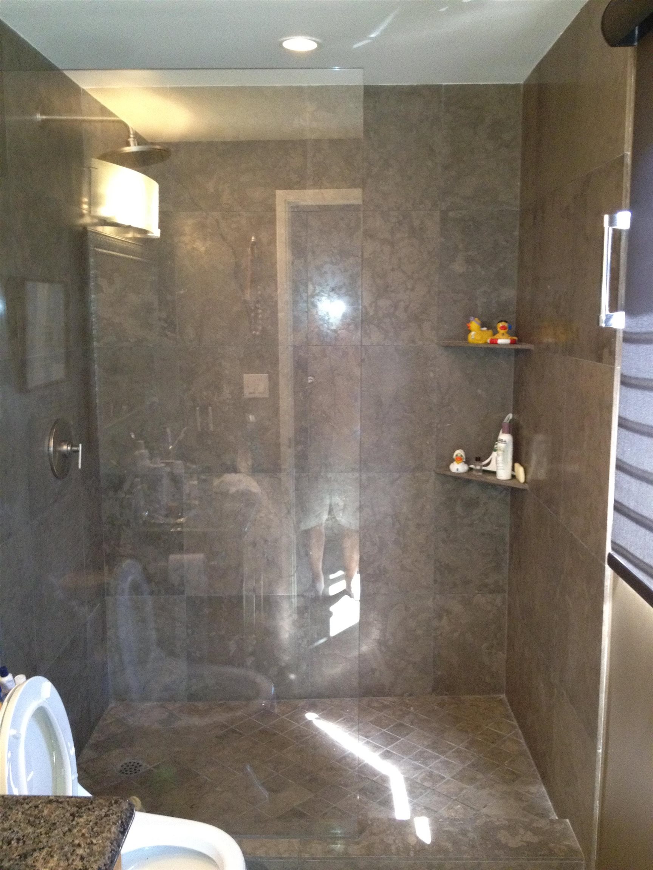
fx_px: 880
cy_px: 435
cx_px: 326
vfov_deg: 52.6
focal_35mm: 35
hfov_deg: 40.7
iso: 400
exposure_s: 1/20
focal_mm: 4.28
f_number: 2.4
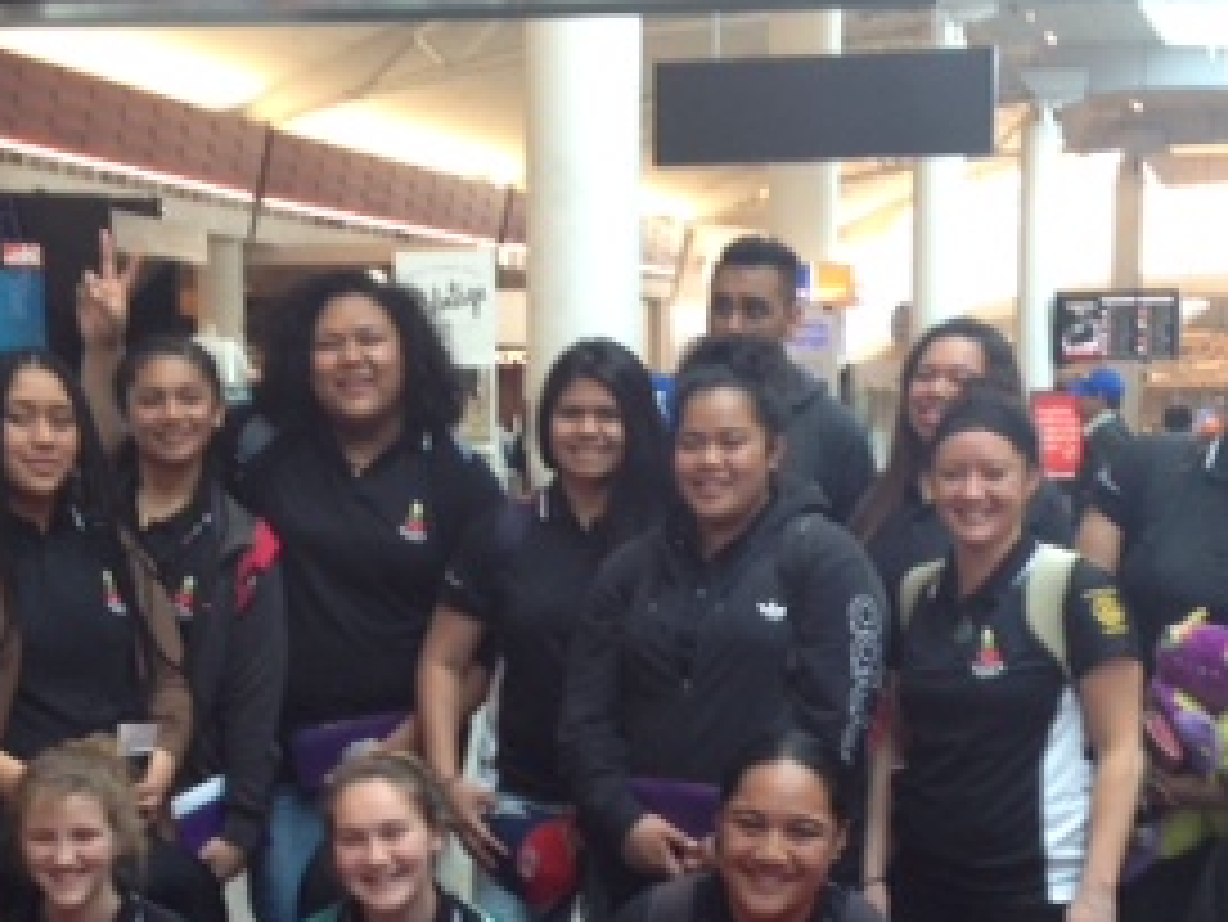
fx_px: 2910
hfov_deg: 23.8
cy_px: 801
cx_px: 481
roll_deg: +0.0
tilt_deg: -11.6
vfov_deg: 17.8
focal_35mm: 82
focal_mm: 4.28
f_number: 2.4
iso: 50
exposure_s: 1/30
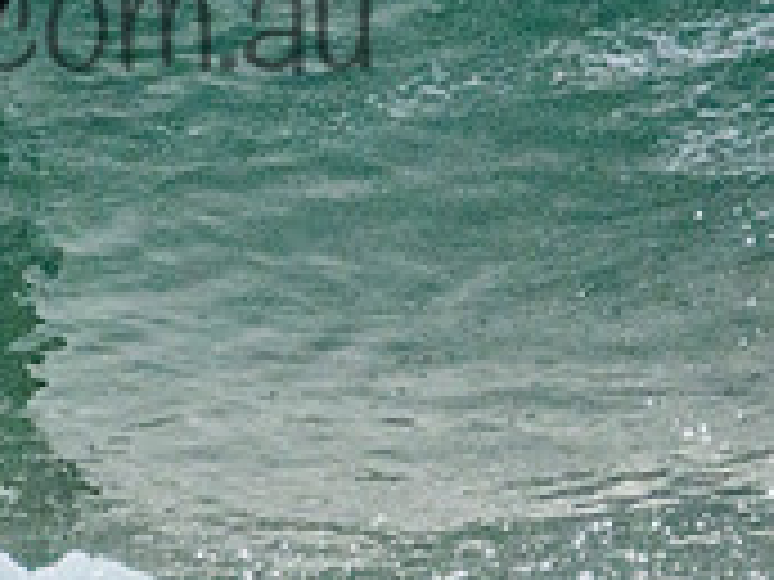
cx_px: 9
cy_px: -178
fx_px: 79690
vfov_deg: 0.4
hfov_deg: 0.6
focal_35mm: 3564
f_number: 11
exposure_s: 1/2000
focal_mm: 800
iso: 2000
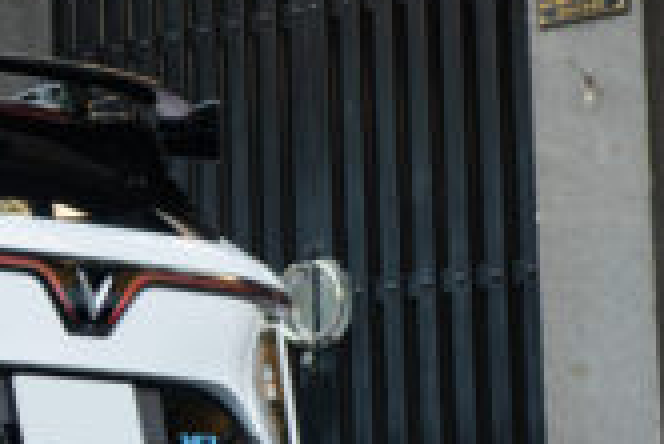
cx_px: -404
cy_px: 196
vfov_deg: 7.5
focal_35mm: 184
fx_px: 3397
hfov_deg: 10.7
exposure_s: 1/160
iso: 320
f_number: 4
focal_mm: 34
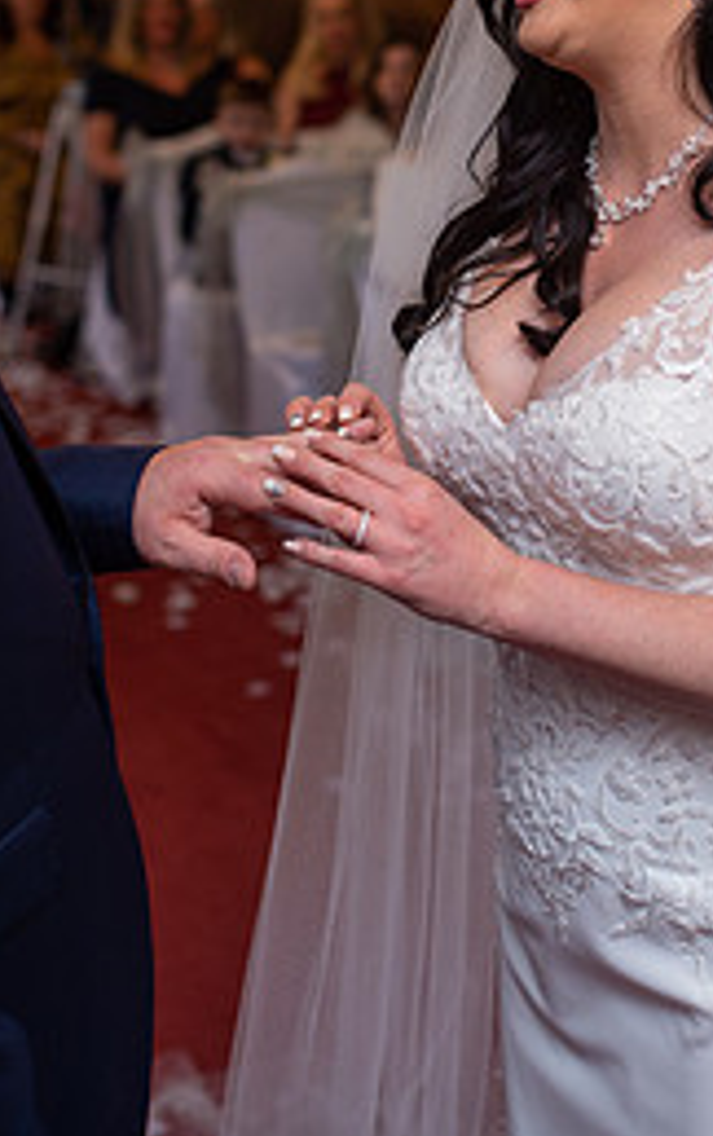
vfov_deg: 25.5
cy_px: 295
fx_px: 2479
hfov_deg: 16.3
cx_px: 563
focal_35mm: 80
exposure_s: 1/160
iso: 160
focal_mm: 35
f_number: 2.5
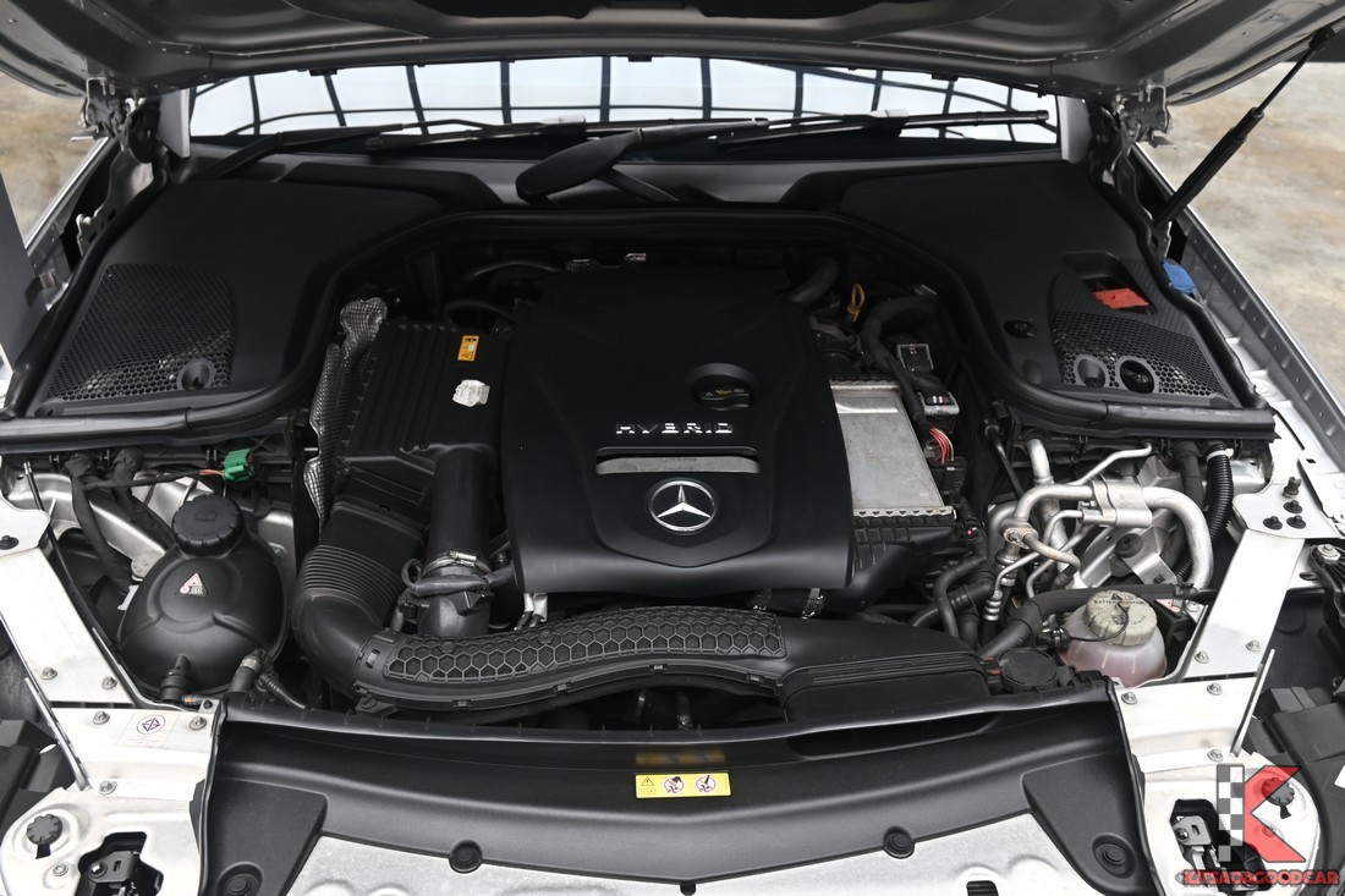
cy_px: 448
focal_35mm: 32
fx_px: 1195
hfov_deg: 58.7
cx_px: 672
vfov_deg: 41.1
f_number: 5.6
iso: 200
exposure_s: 1/45
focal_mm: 21.5
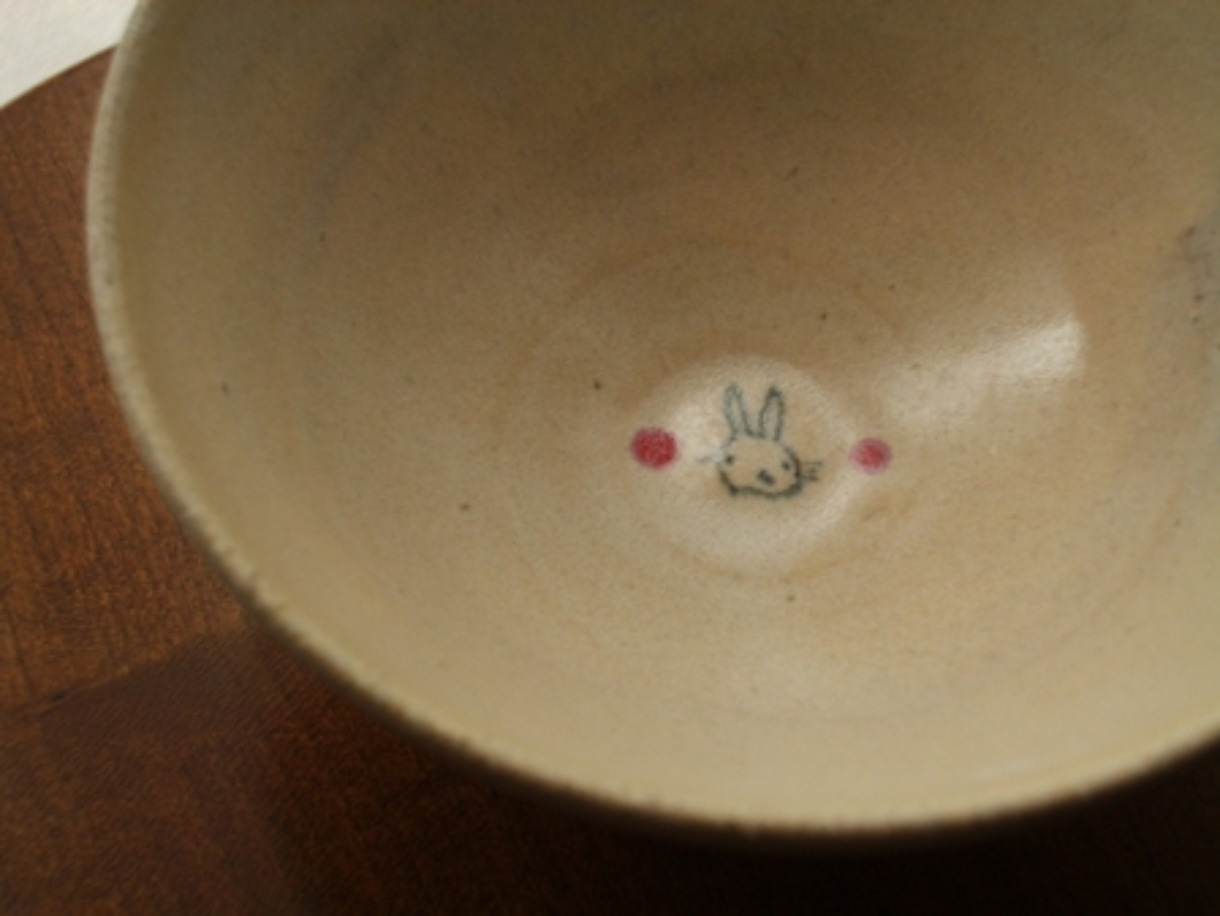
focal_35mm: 62
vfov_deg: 23.7
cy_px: 458
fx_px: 2186
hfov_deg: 31.2
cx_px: 610
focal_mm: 10.2
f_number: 3.5
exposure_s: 1/30
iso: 100
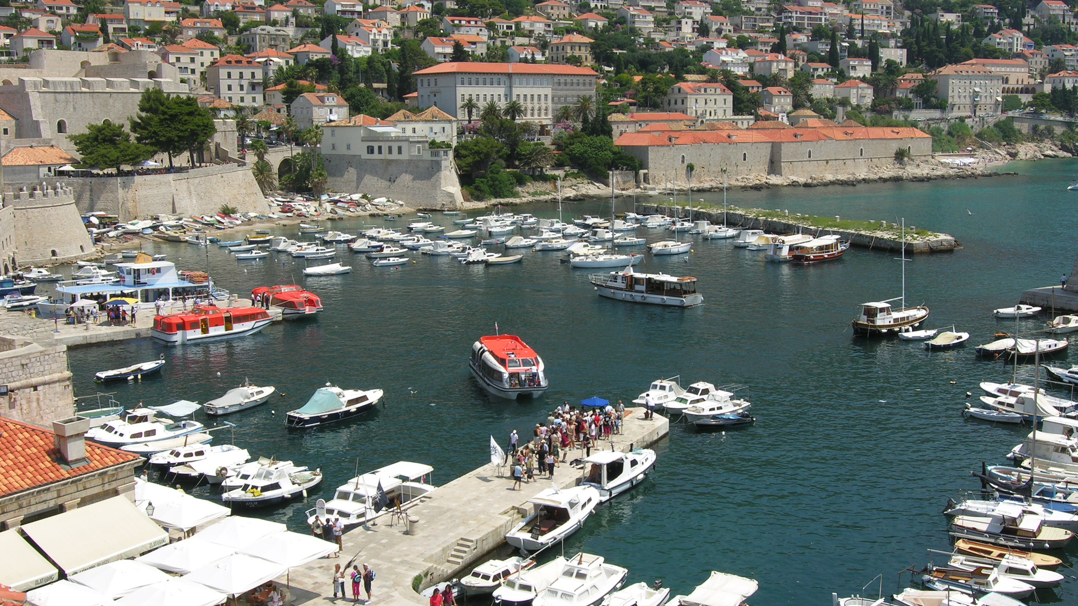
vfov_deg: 29.0
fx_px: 1172
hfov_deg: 49.4
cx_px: 543
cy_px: 286
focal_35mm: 41
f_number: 6.8
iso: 50
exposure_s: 1/222
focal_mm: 9.3
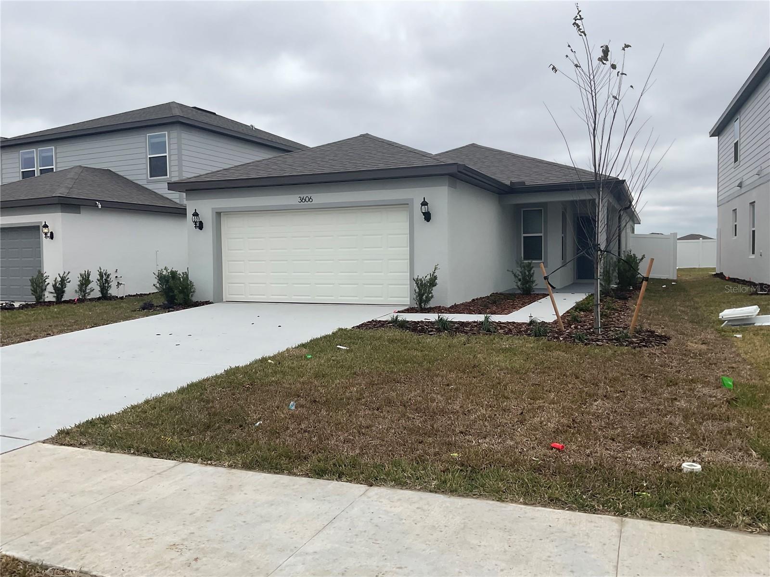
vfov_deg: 48.2
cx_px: 385
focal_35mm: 29
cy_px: 288
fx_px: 645
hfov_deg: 61.7
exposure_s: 1/1786
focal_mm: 3
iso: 16
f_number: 1.8
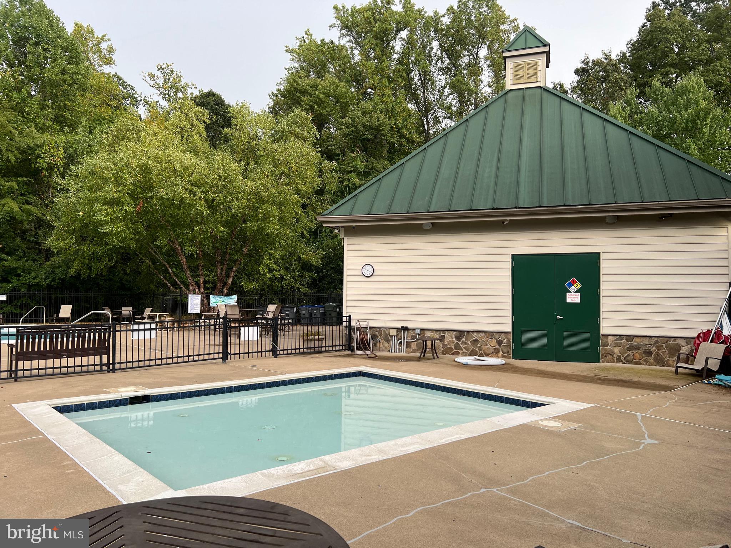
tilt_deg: +1.8
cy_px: 274
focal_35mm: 26
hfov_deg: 67.3
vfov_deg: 53.1
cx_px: 366
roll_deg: -0.8
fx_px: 549
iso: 50
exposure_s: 1/436
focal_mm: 5.7
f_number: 1.5
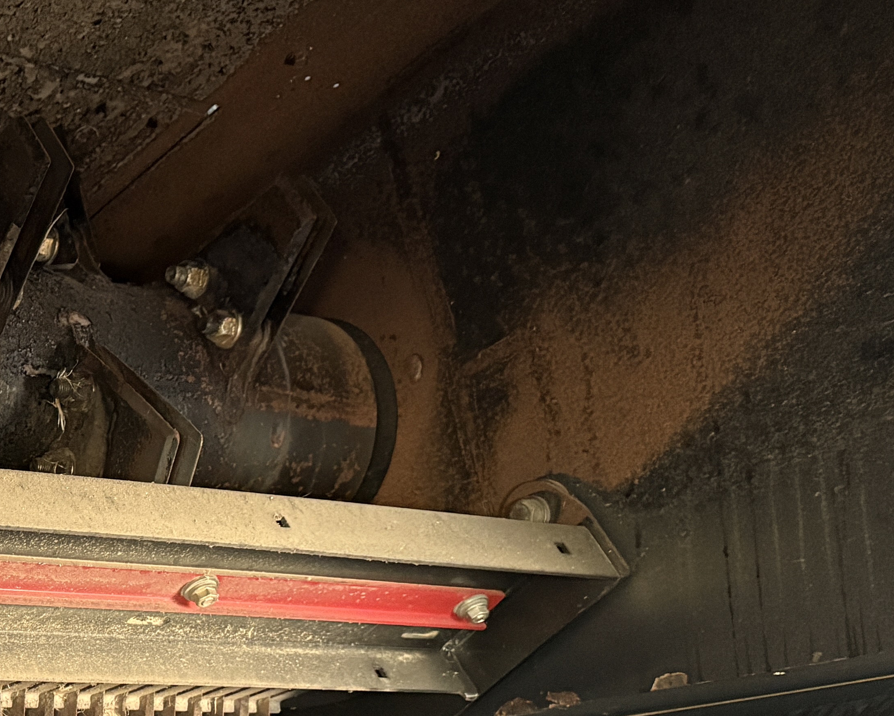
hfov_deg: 24.9
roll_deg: +1.9
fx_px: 1746
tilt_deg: +8.4
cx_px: -268
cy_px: 650
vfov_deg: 22.6
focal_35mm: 66
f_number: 1.6
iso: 800
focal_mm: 5.96
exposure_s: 1/30
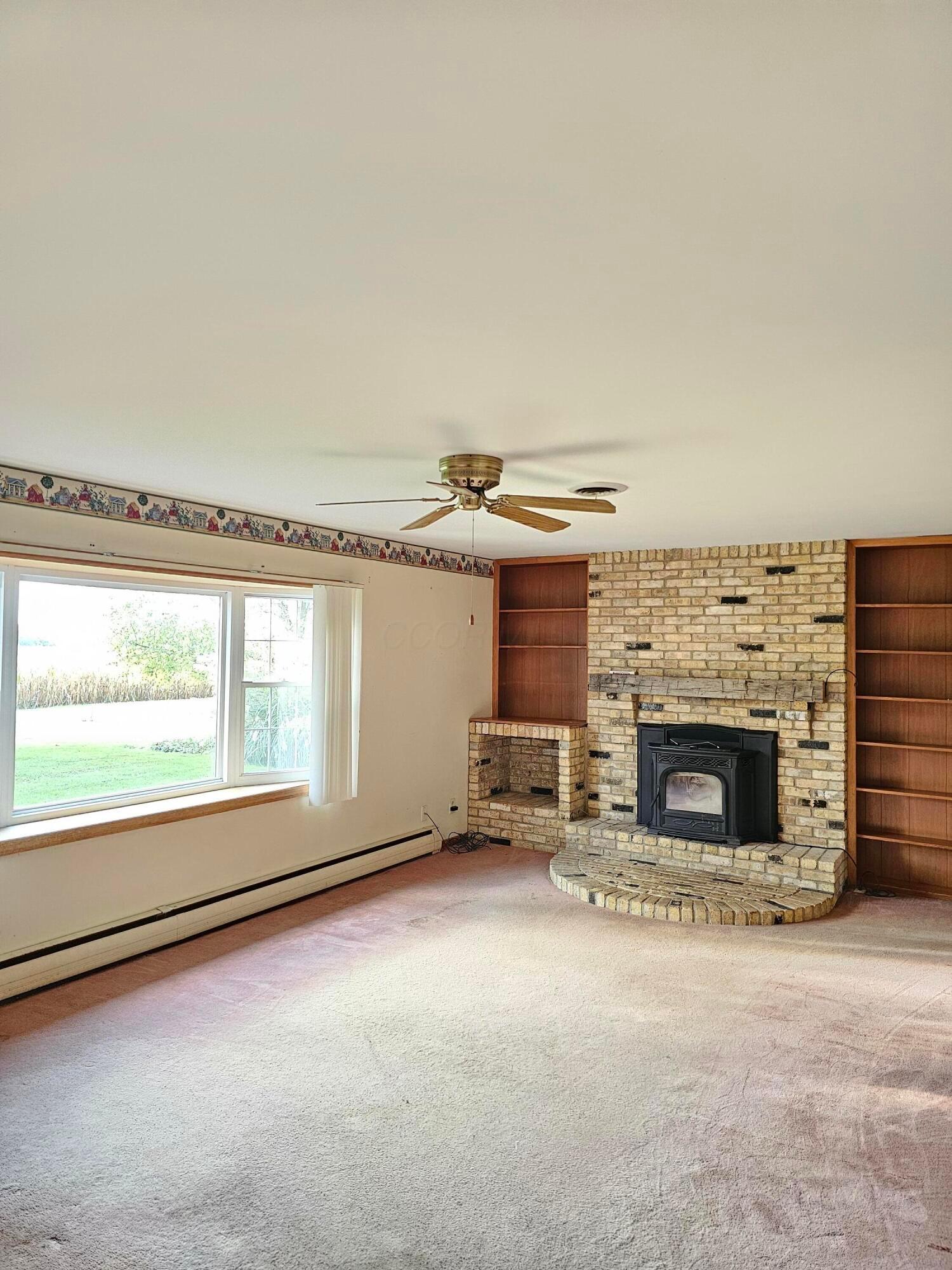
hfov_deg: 58.9
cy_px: 635
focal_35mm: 23
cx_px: 476
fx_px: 843
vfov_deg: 73.9
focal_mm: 6.3
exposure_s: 1/60
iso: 640
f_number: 1.7
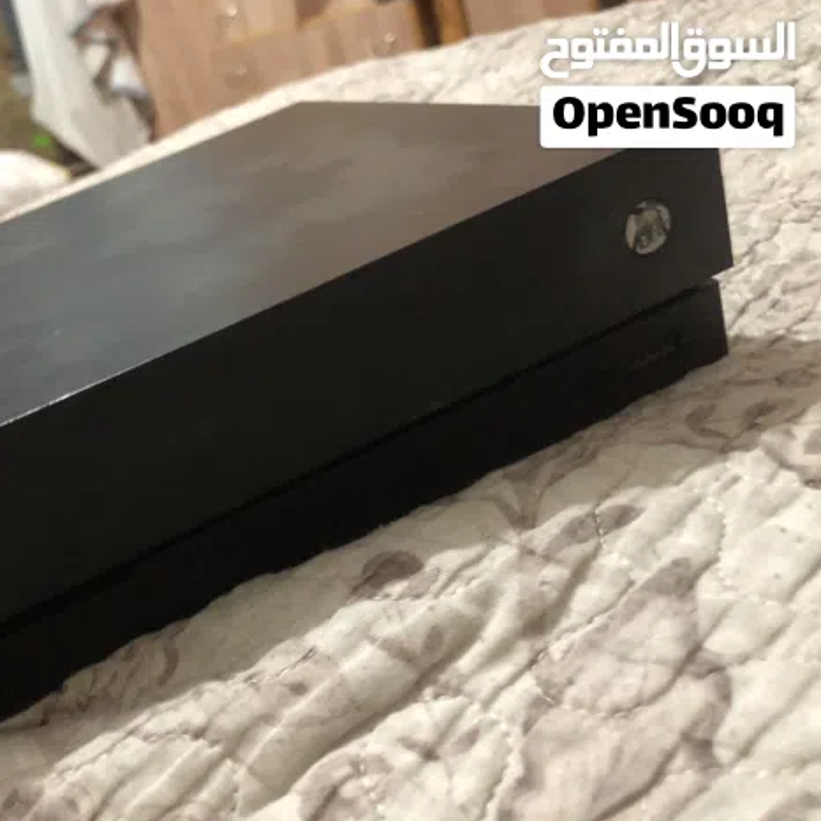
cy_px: 402
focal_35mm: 34
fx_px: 912
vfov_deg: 48.4
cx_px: 275
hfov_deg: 47.7
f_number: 1.8
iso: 100
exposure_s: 1/4
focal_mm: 4
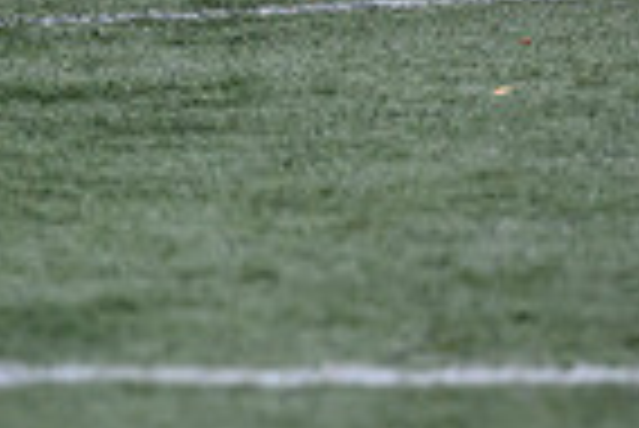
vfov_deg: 1.8
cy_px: -387
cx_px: -794
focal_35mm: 753
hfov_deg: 2.7
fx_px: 13379
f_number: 4
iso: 1600
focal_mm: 150
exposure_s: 1/1600
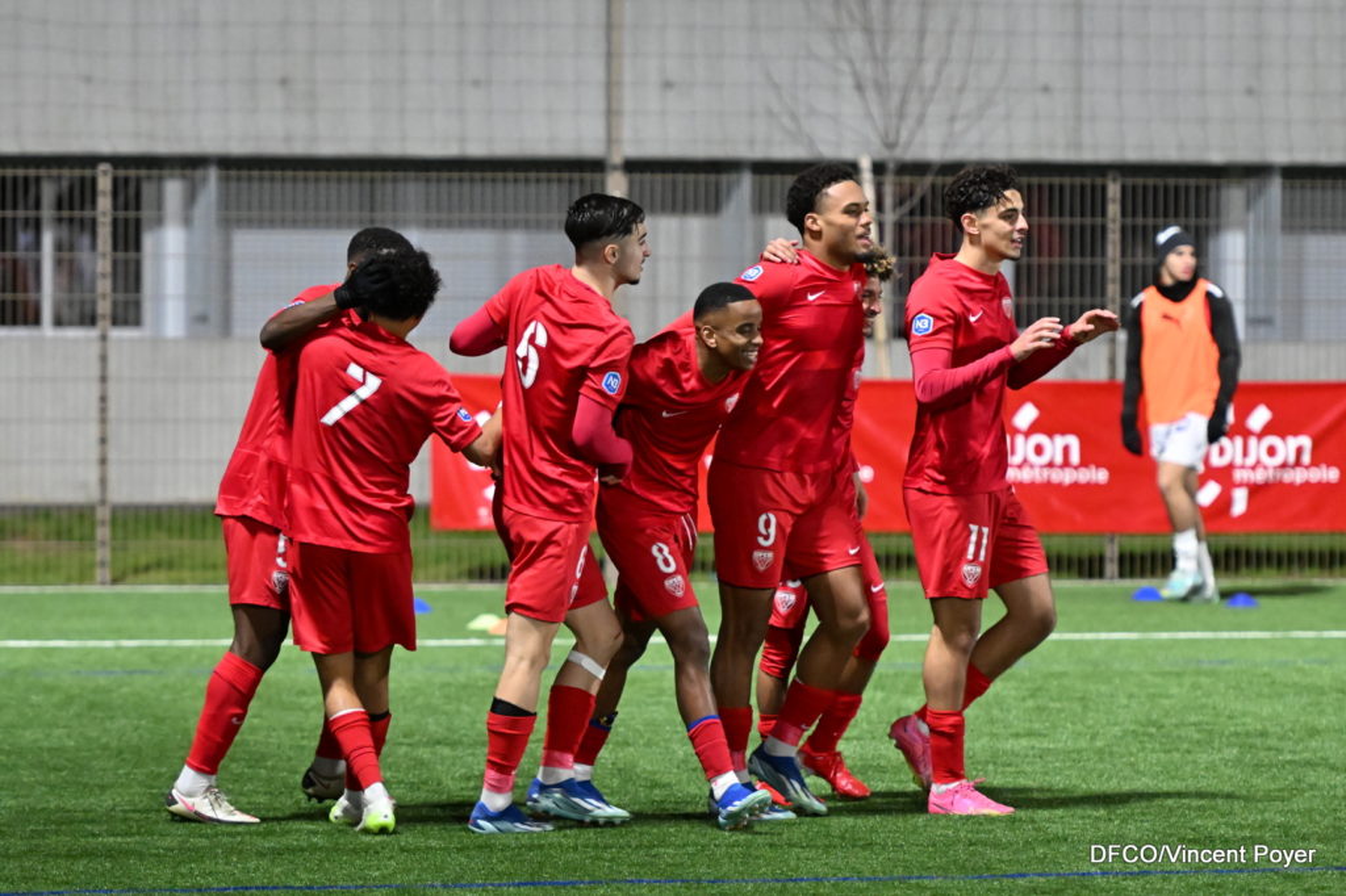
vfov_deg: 6.3
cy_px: 448
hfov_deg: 9.5
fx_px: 8110
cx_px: 673
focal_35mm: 217
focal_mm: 145
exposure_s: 1/640
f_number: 2.8
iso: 6400
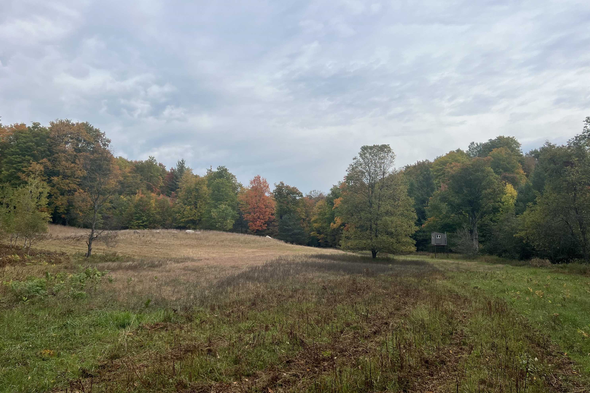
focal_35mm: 28
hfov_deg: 65.5
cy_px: 206
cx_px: 286
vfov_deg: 46.4
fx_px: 459
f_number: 1.5
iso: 50
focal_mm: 5.7
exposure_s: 1/3831
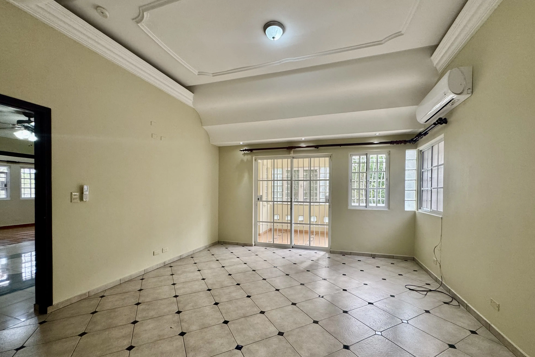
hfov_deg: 100.4
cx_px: 273
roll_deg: -0.7
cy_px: 196
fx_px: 223
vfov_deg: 77.1
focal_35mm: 15
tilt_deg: -2.0
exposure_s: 1/120
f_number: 2.2
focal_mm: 2.22
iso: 200
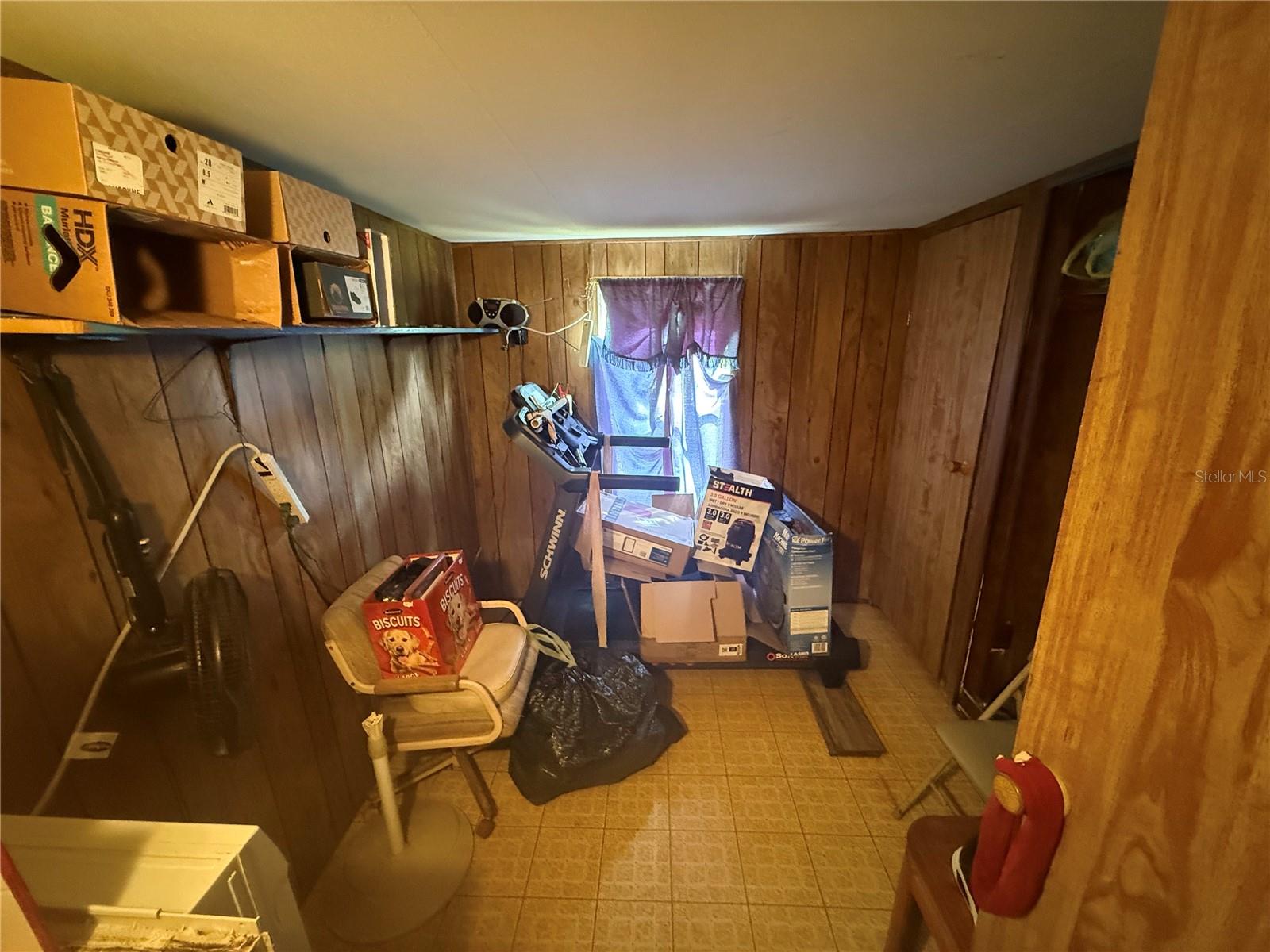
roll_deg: +1.2
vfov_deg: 85.7
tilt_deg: -15.7
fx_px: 514
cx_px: 635
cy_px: 476
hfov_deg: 102.1
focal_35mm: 14
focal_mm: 2.22
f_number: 2.2
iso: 1000
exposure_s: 1/40
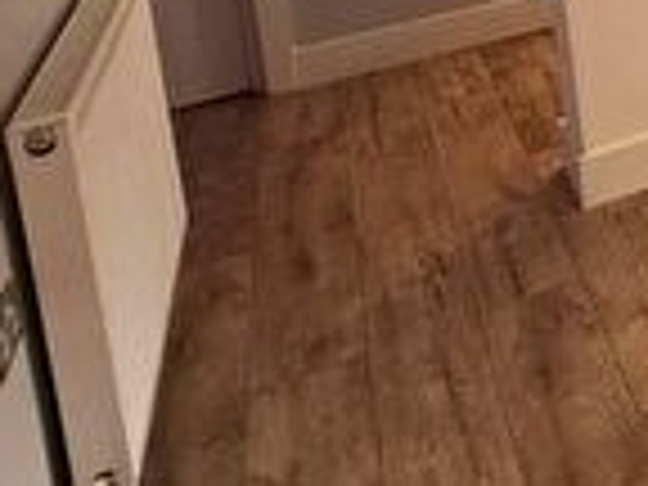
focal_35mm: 68
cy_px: -254
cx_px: 1166
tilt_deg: -7.4
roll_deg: +3.8
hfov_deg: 20.4
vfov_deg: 18.9
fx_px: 1273
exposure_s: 1/100
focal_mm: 2.22
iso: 250
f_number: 2.2
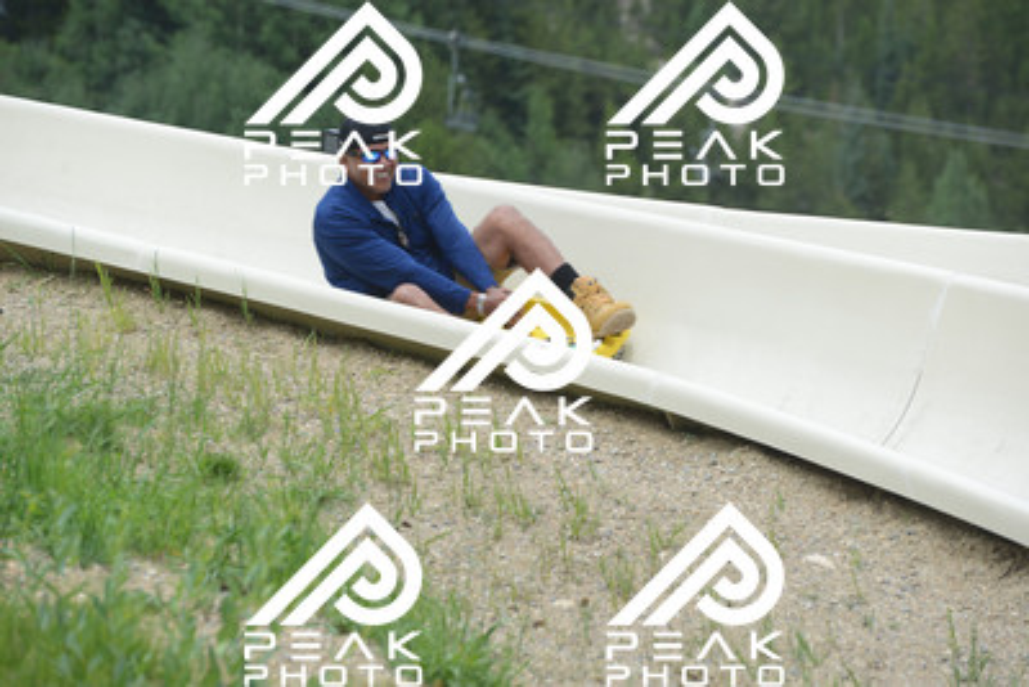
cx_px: 514
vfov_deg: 7.0
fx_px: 5575
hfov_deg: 10.5
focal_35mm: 195
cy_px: 344
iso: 320
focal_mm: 195
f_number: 6.3
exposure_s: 1/640
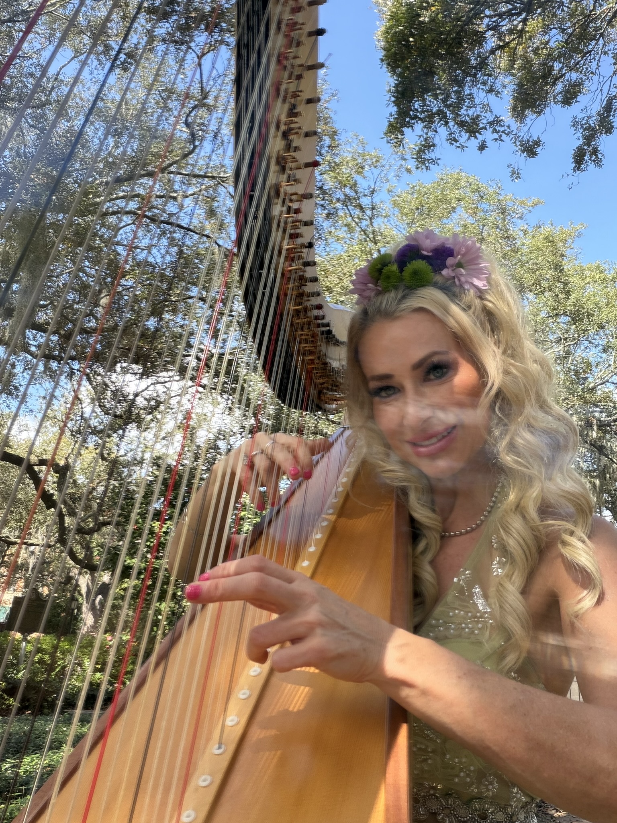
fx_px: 713
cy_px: 412
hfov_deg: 46.8
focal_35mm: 30
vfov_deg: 60.0
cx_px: 308
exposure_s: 1/191
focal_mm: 2.71
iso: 40
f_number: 1.9
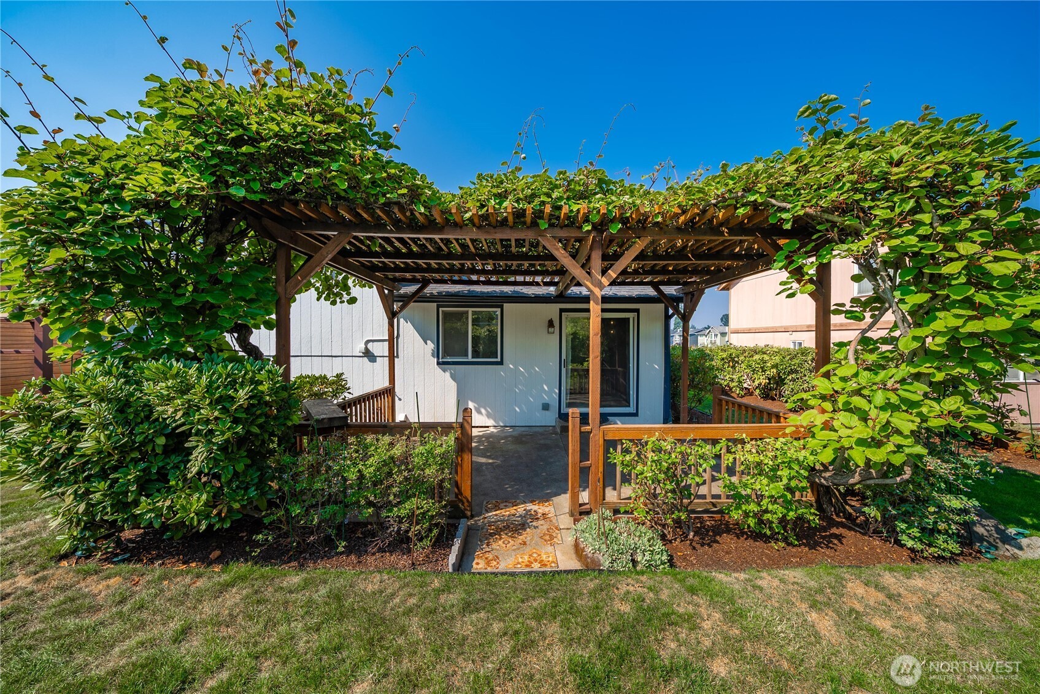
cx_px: 520
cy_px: 347
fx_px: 347
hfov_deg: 112.6
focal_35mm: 12
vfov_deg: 90.1
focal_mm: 12
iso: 80
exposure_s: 1/160
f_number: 7.1
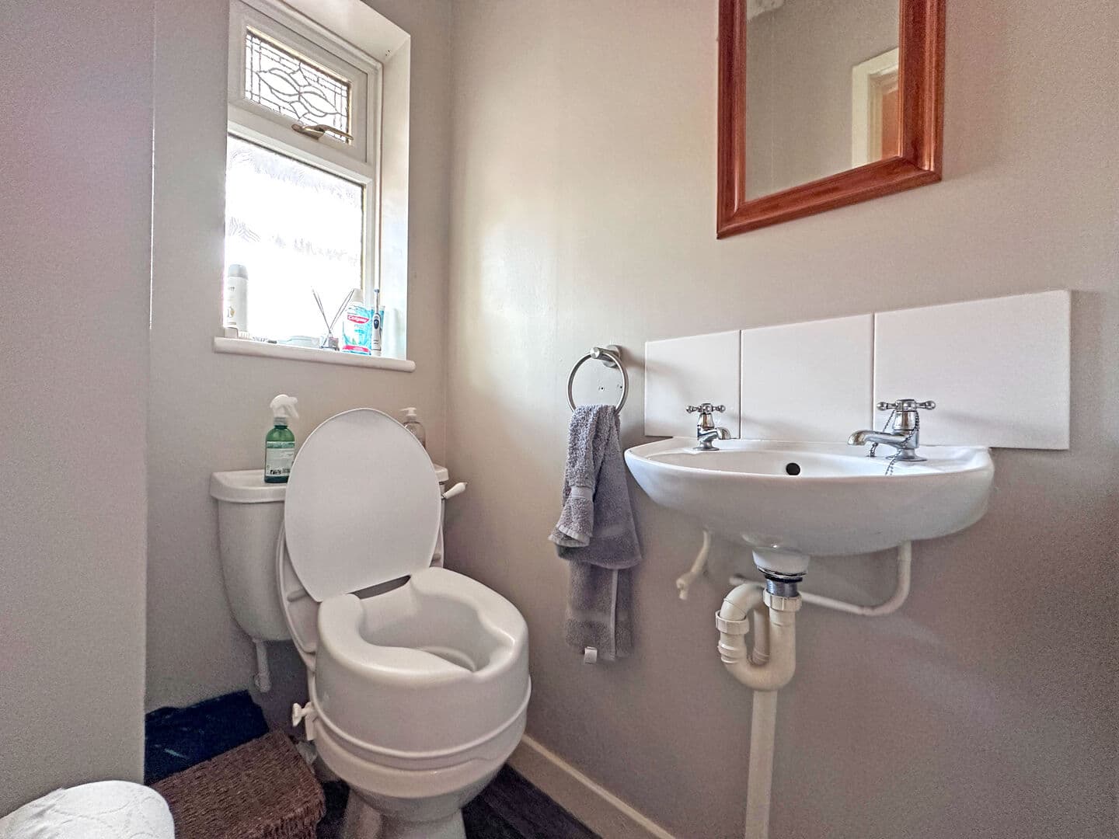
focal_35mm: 14
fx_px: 453
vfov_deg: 85.7
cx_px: 560
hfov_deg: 102.1
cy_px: 420
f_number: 2.2
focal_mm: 2.22
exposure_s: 1/60
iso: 500
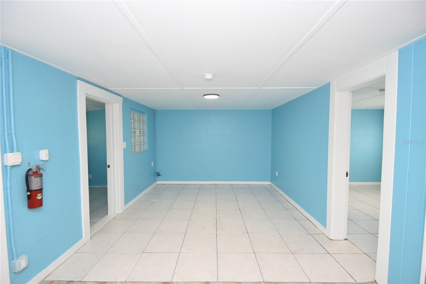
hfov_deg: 100.4
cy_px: 142
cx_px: 213
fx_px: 177
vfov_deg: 77.3
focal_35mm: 15
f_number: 4
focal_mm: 10
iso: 320
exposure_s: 1/60
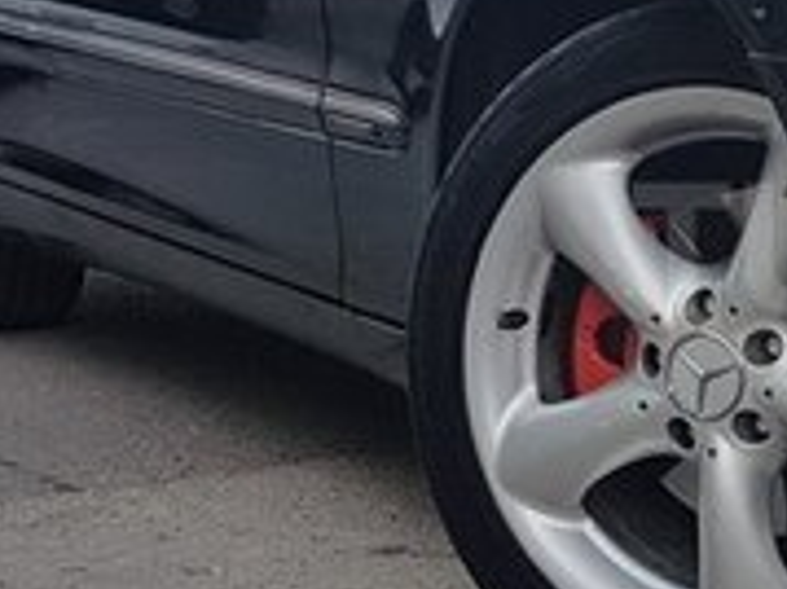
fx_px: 2181
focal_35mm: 96
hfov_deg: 18.7
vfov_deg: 15.4
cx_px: 1082
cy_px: 248
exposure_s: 1/486
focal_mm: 4.2
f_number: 1.7
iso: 40
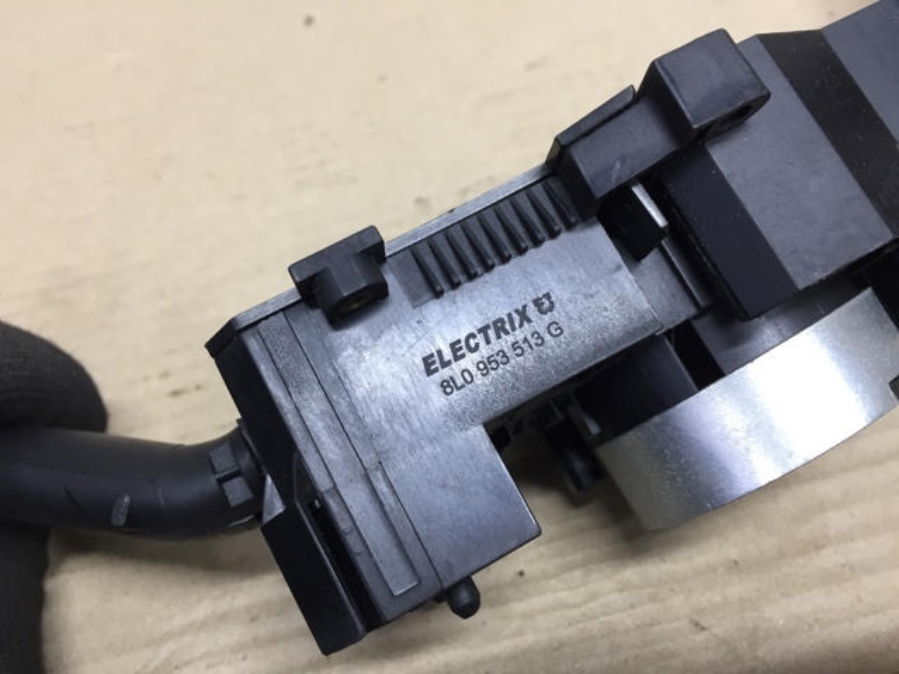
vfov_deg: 48.2
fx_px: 753
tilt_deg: -51.1
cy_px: 337
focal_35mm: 29
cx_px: 450
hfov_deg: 61.7
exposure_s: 1/33
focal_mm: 4.15
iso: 100
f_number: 2.2
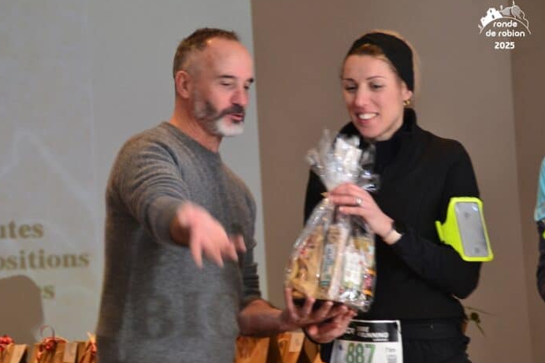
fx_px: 2142
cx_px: 245
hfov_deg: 14.5
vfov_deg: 9.7
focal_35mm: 142
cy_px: 180
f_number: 5.6
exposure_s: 1/30
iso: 800
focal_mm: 85
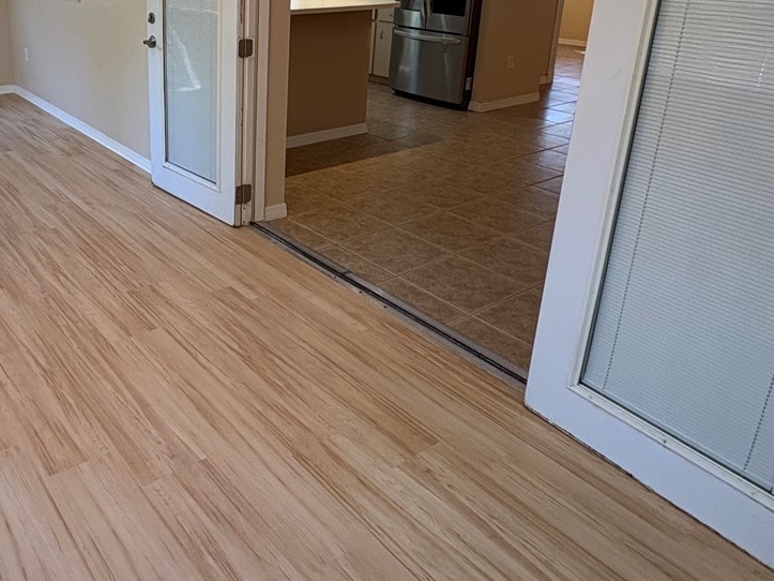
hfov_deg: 56.5
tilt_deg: -18.0
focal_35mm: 31
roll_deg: +0.1
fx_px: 693
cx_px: 229
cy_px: 163
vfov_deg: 44.3
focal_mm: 2.22
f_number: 2.2
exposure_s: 1/120
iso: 200
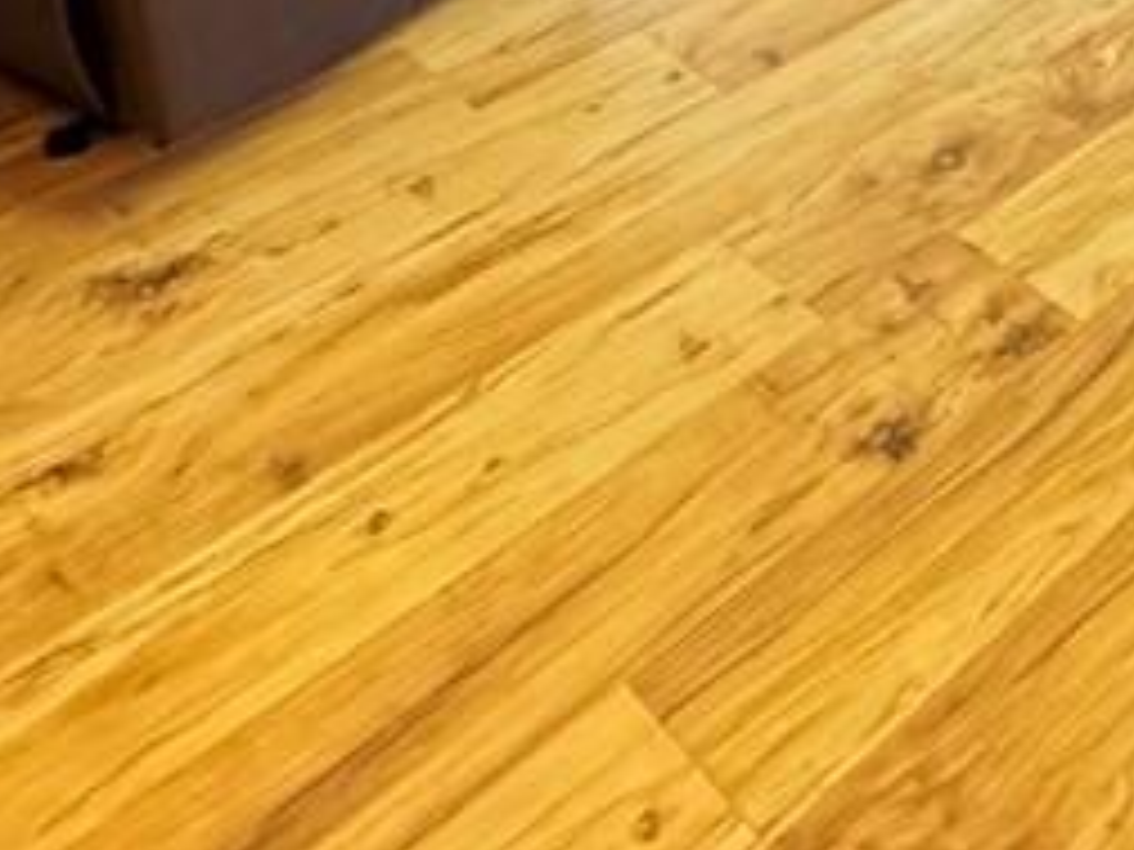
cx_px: 644
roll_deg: -0.6
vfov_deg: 18.9
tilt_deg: -10.9
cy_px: -724
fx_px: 1867
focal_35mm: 57
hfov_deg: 33.7
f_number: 2.2
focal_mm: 2.22
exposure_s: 1/40
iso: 1250
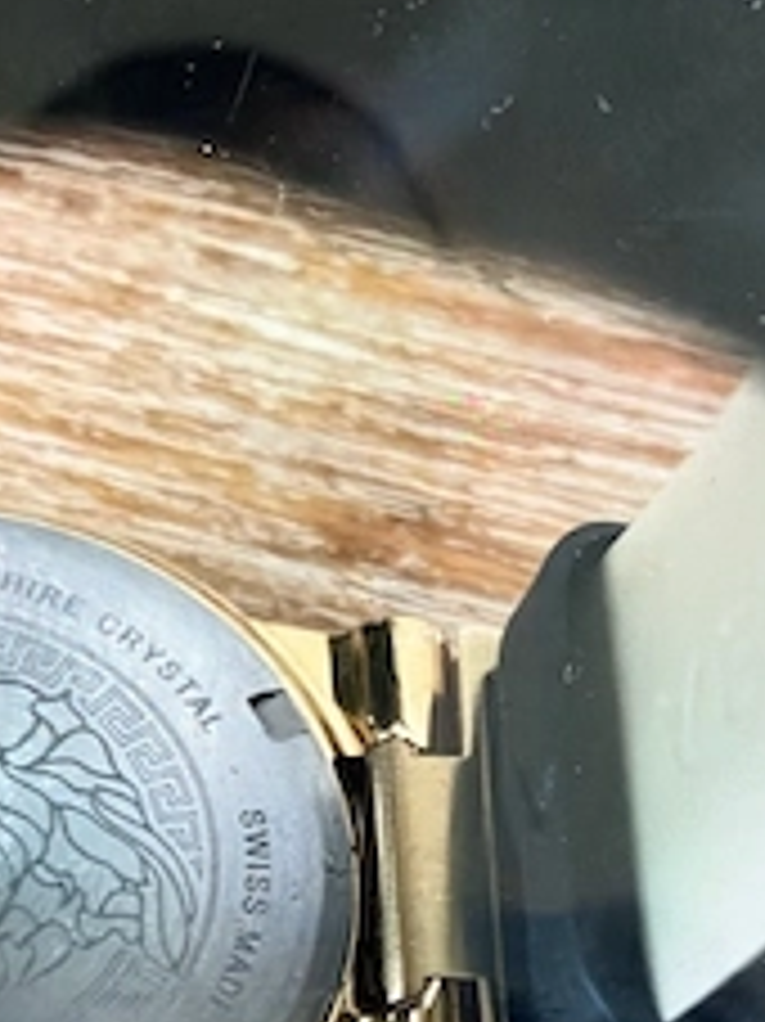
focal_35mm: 44
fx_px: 1298
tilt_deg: -38.4
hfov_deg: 31.8
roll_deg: -5.5
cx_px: 135
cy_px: 828
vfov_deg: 41.0
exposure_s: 1/60
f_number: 2.2
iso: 640
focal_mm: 2.22
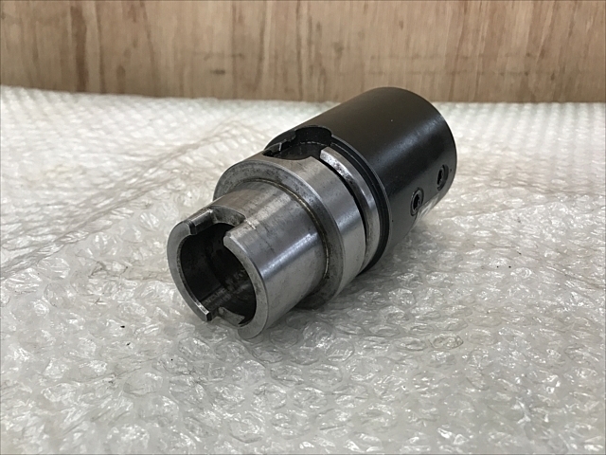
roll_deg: -2.2
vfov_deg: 49.7
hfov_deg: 63.4
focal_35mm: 28
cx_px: 303
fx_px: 490
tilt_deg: -28.7
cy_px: 228
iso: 25
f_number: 1.8
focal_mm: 3.99
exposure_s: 1/40
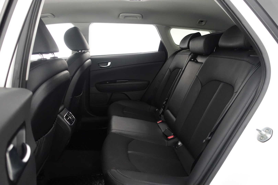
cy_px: 92
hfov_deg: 73.7
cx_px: 139
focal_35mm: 24
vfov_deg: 53.1
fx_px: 185
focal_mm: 8.8
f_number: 2.5
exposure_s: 1/25
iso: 1000
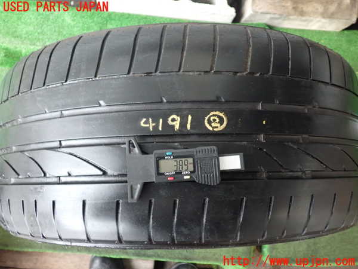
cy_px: 134
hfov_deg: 60.0
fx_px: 310
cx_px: 179
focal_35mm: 30
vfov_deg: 46.8
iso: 800
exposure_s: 1/30
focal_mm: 5.4
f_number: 2.3
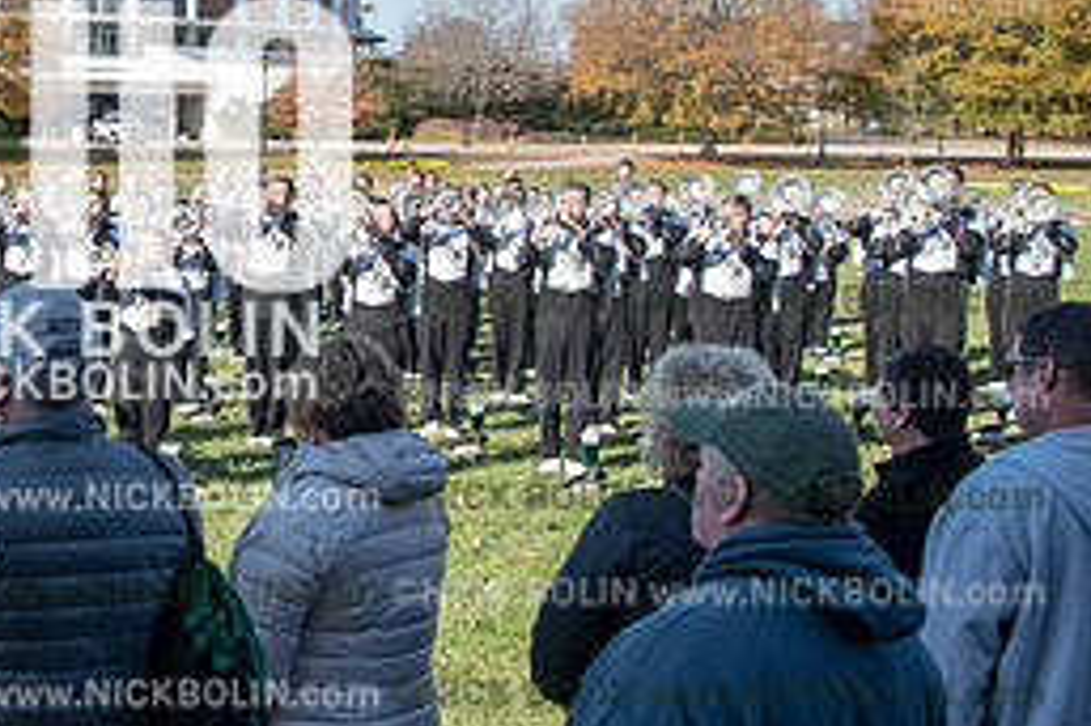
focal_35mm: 61
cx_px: 51
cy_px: 202
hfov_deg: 31.0
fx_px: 1847
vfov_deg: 22.1
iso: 200
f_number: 5.6
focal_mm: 27
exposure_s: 1/1000
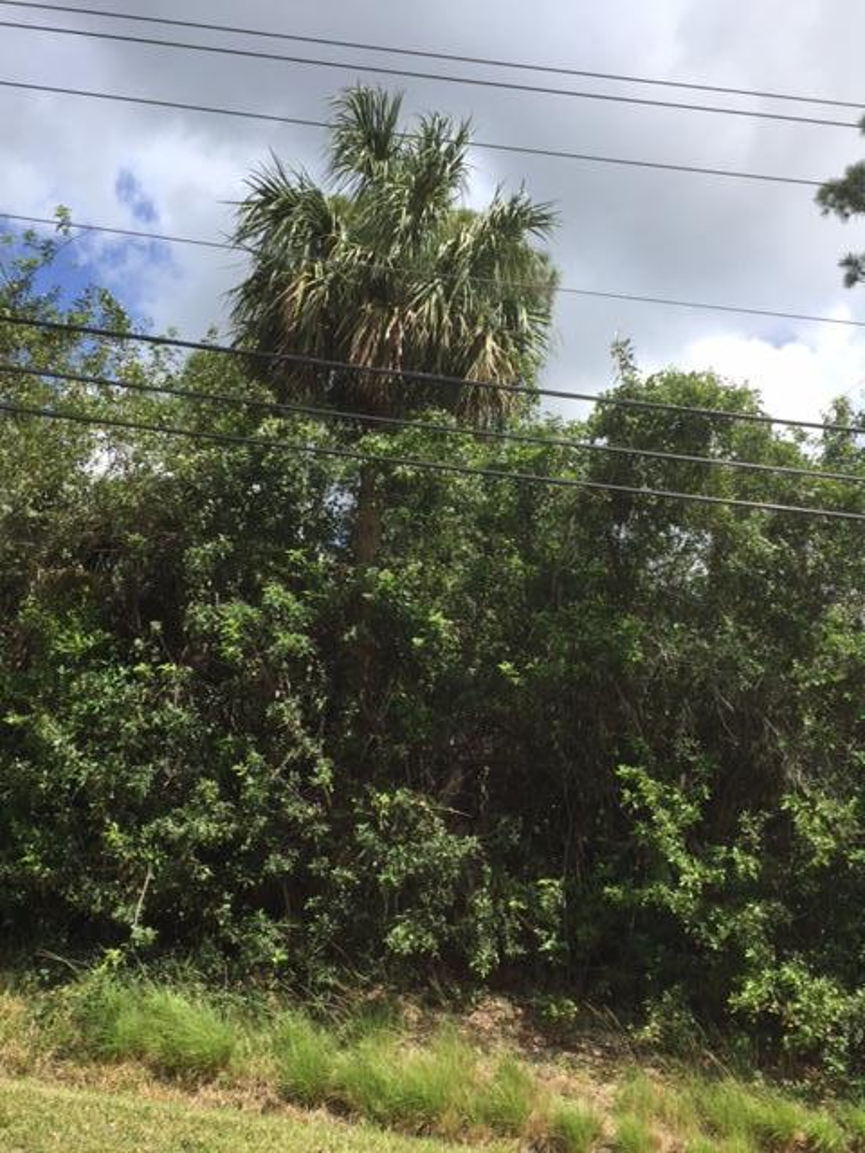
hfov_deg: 48.2
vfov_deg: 61.7
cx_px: 432
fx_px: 966
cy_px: 576
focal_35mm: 29
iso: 32
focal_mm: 4.15
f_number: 2.2
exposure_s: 1/1522
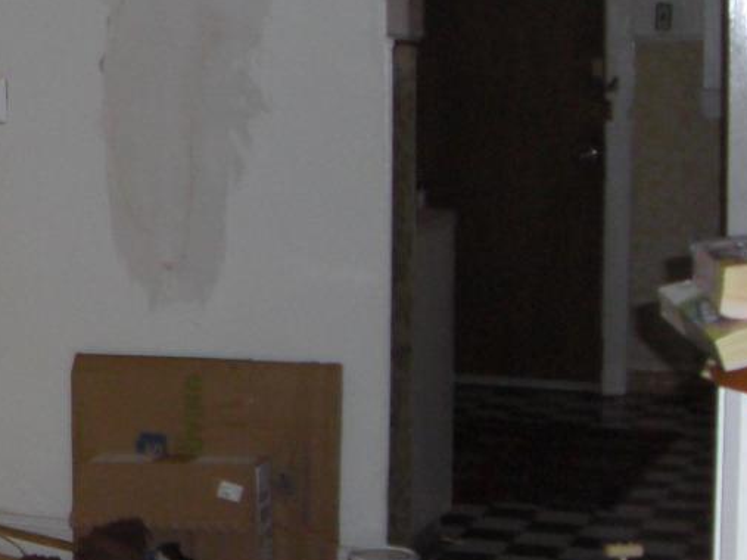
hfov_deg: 17.1
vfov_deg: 13.7
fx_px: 2330
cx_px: -246
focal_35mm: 108
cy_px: 223
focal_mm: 6.2
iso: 200
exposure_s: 1/60
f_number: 2.7
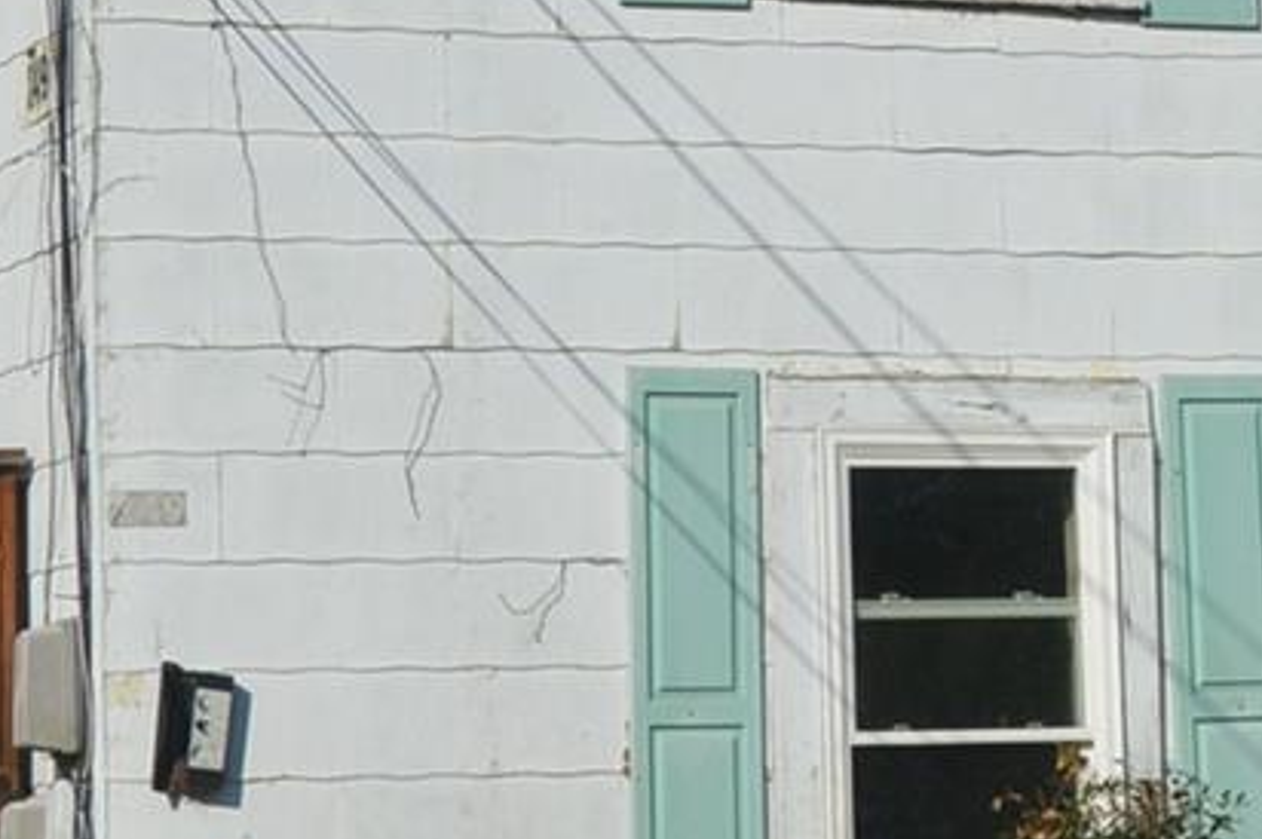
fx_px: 5744
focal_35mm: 164
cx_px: 1139
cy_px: 81
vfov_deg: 8.3
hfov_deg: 12.4
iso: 100
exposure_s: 1/320
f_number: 9
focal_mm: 22
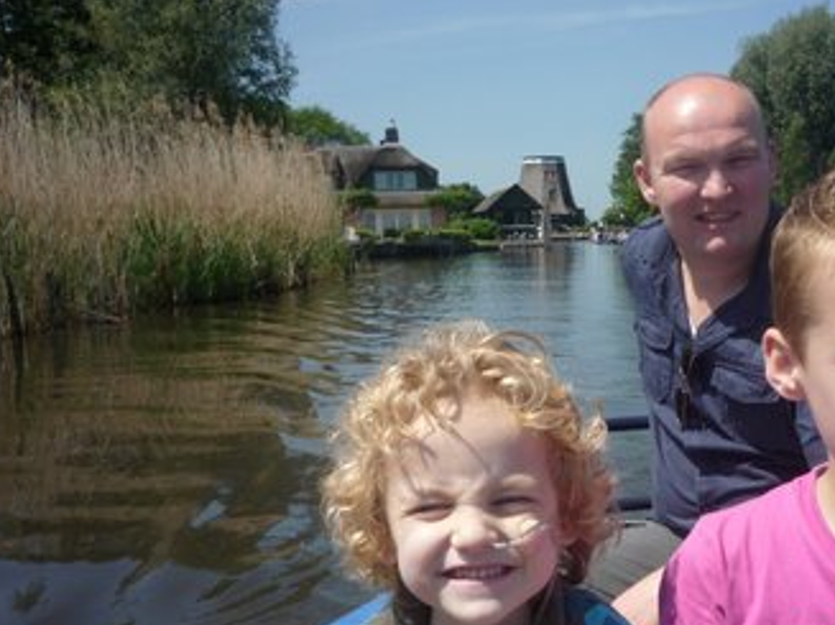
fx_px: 1133
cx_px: 585
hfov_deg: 39.7
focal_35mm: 47
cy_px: 449
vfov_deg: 30.5
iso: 100
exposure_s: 1/400
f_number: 5.6
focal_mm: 5.2
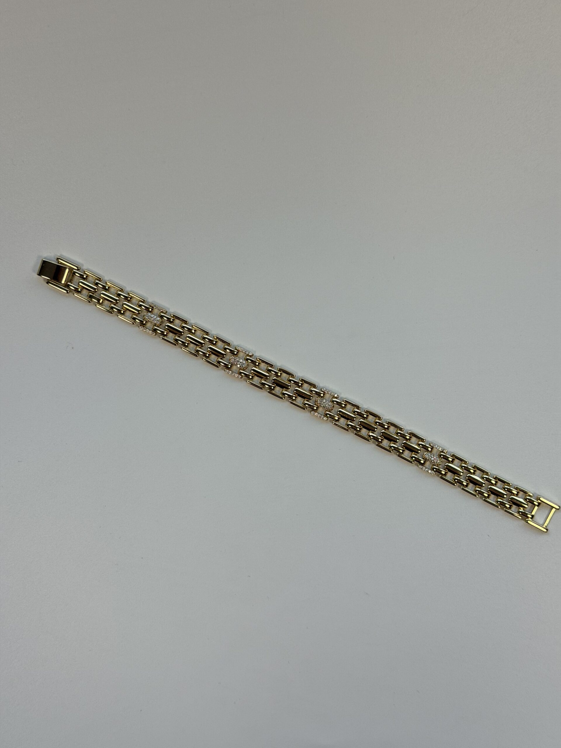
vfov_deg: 39.7
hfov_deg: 30.3
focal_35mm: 48
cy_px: 374
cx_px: 280
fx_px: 1037
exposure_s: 1/271
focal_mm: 6.76
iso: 64
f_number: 1.78
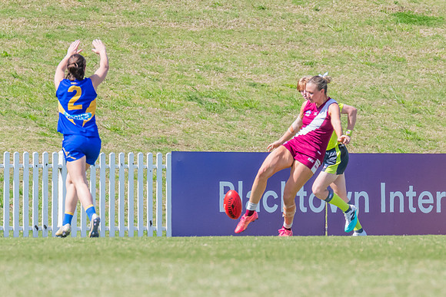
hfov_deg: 2.4
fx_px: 10673
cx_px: 240
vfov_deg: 1.6
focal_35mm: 861
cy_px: 133
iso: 800
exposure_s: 1/1250
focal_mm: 420
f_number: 9
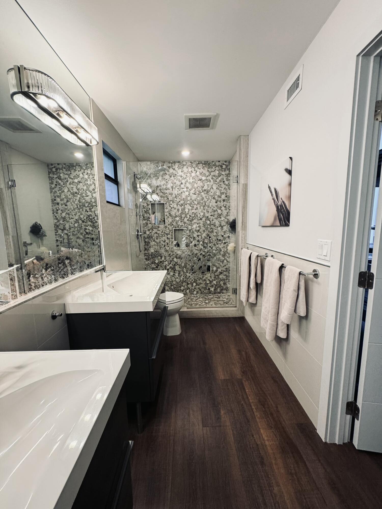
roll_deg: +1.4
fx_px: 206
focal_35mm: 14
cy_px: 254
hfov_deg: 85.7
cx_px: 191
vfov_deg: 102.1
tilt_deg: -7.3
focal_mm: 2.22
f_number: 2.2
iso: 200
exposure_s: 1/60
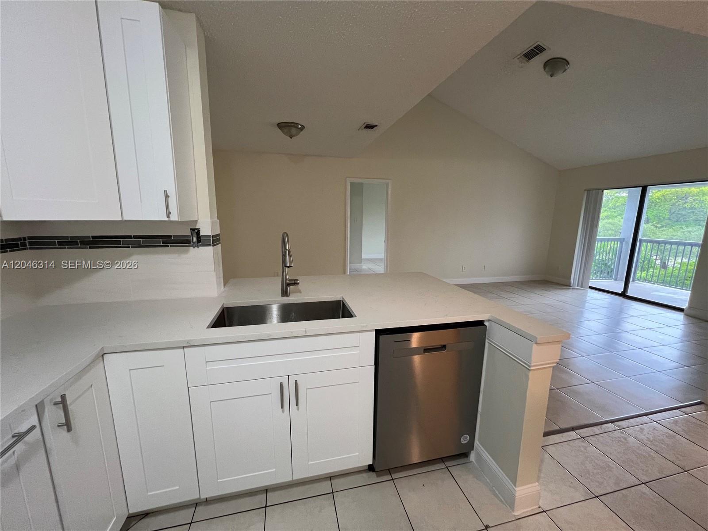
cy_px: 266
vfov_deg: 89.9
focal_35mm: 13
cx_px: 354
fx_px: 266
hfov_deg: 106.2
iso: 320
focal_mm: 1.57
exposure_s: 1/60
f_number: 1.8
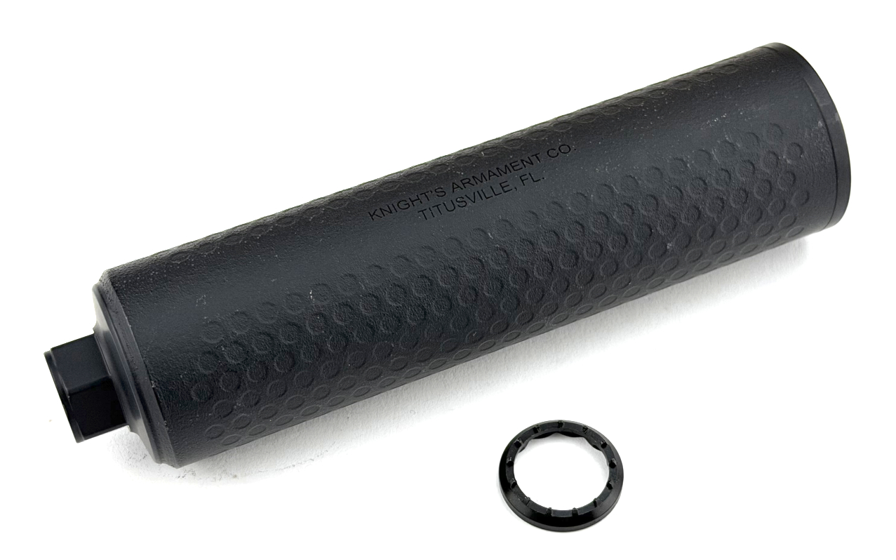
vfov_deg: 25.3
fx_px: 1245
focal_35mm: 51
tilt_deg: -54.2
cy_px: 298
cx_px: 448
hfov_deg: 39.6
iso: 80
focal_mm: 6.76
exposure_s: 1/1000
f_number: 1.78
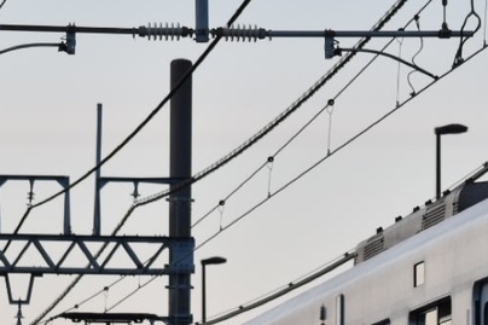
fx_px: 5189
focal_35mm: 383
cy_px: 407
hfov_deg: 5.4
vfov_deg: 3.6
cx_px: 390
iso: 400
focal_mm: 86
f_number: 6.3
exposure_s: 1/160
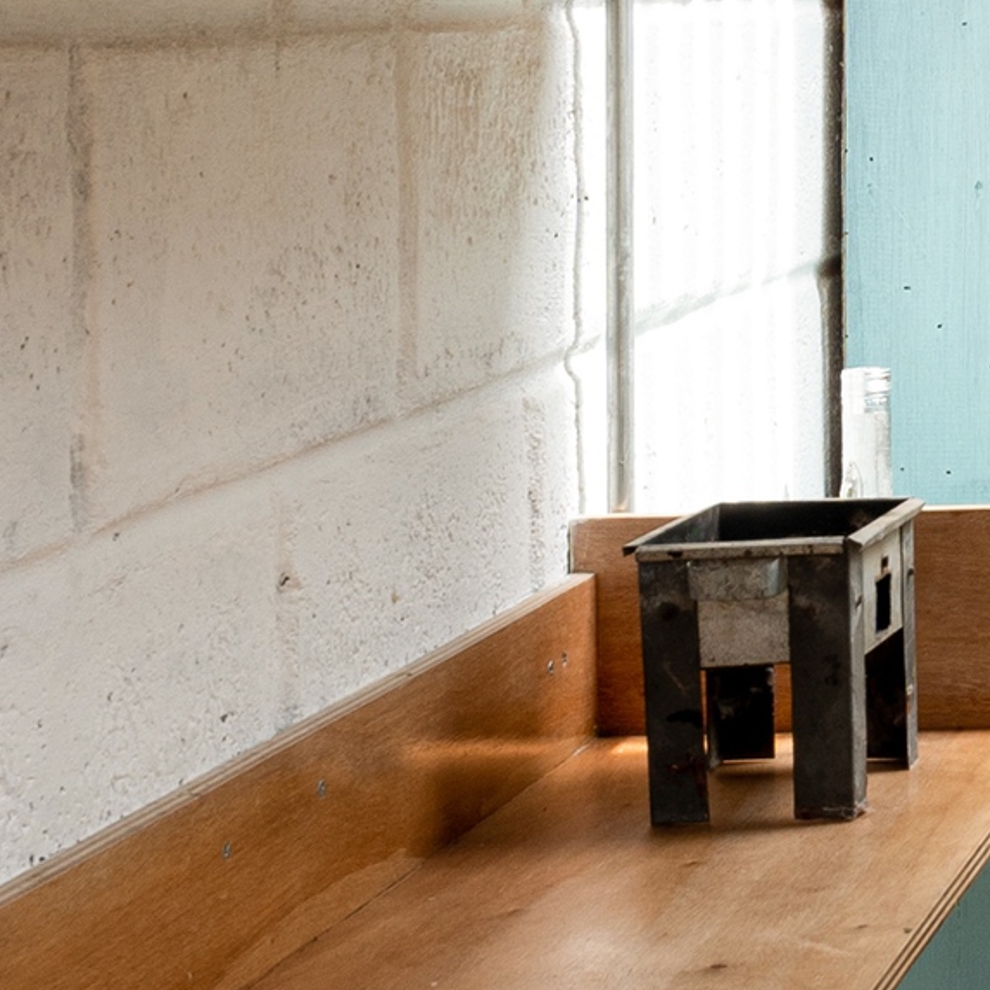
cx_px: 1648
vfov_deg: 19.4
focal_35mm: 89
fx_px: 2880
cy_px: 335
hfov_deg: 16.9
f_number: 11
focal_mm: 20
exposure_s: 1/30
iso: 100
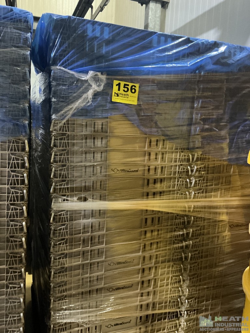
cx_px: 125
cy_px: 166
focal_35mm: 28
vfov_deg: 63.4
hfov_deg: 49.7
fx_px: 270
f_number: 1.8
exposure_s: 1/24
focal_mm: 3
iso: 500
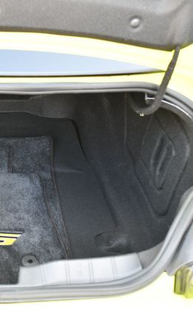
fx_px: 472
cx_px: -24
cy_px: 153
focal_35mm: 56
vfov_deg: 36.3
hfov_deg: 21.8
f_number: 3.5
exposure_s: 1/160
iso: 800
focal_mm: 18
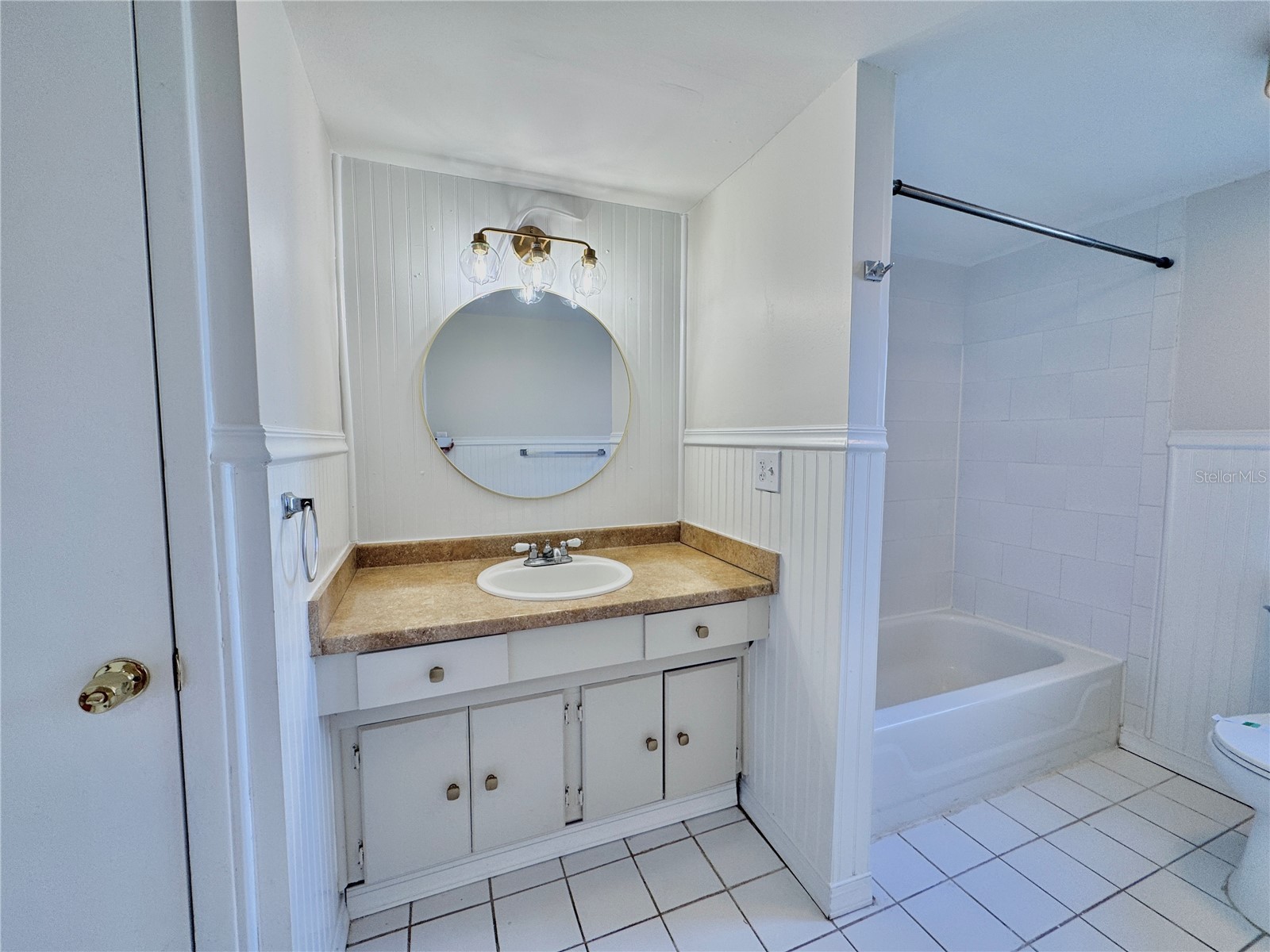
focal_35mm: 14
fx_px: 514
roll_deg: +0.3
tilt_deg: -4.4
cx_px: 635
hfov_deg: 102.1
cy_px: 476
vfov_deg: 85.7
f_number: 2.2
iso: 64
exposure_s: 1/120
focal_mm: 2.22
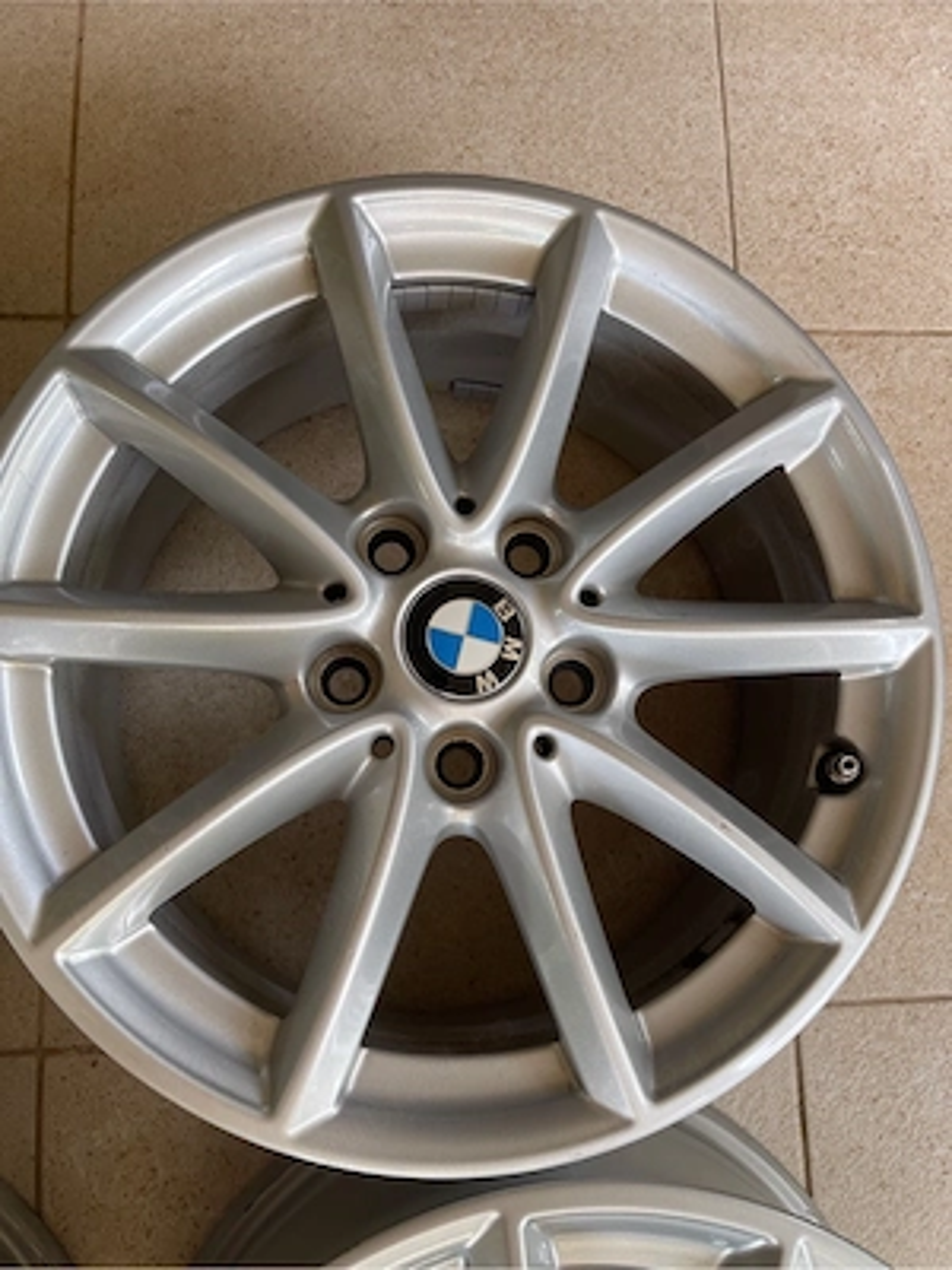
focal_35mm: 25
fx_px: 917
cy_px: 635
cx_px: 476
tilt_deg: -79.6
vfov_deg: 69.4
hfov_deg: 54.9
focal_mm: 5.1
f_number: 1.6
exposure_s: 1/121
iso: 80
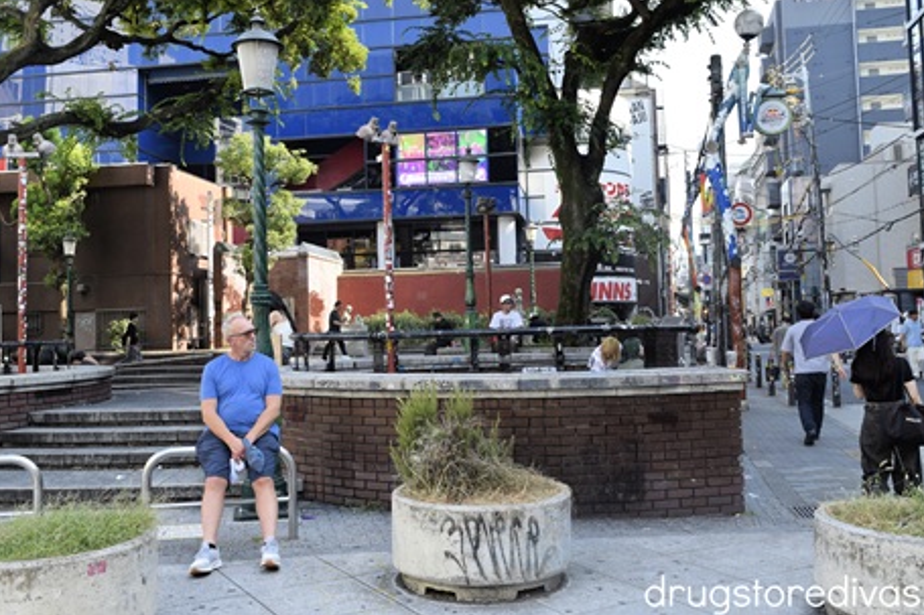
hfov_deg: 57.2
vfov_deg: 39.9
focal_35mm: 33
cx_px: 489
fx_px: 847
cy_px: 281
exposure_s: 1/250
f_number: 8
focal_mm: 20
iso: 320
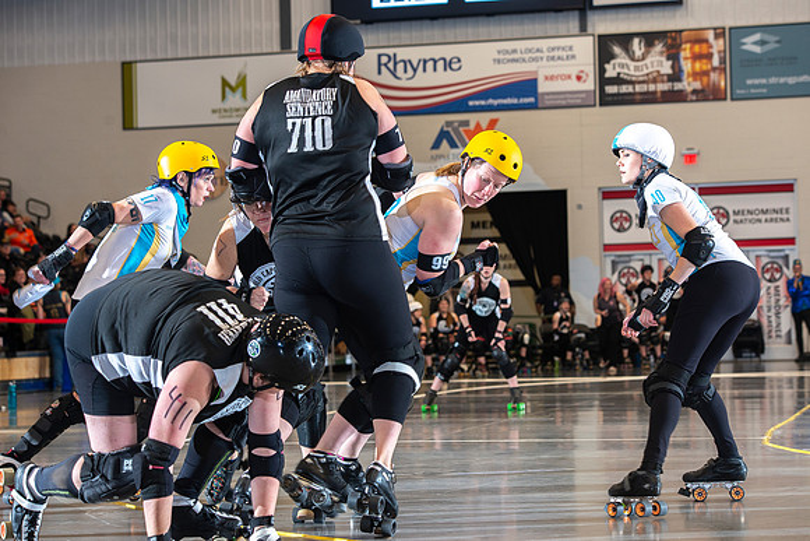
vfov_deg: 14.4
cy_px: 270
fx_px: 2138
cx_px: 405
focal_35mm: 95
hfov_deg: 21.5
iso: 500
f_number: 5.6
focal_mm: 95
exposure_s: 1/160
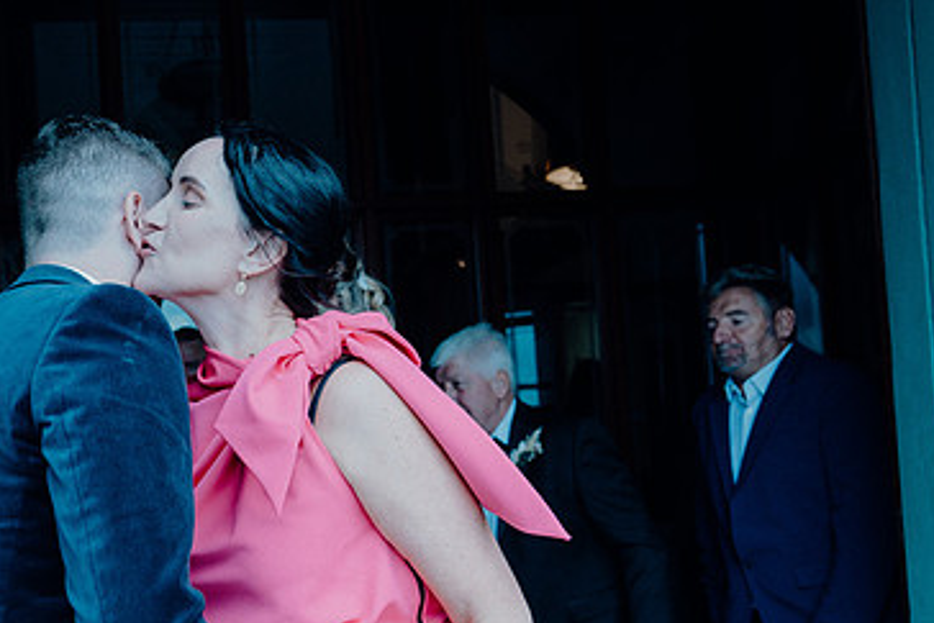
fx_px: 1116
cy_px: 409
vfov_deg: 31.0
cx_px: 249
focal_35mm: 43
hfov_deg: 44.1
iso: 200
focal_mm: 27
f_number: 3.5
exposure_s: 1/200
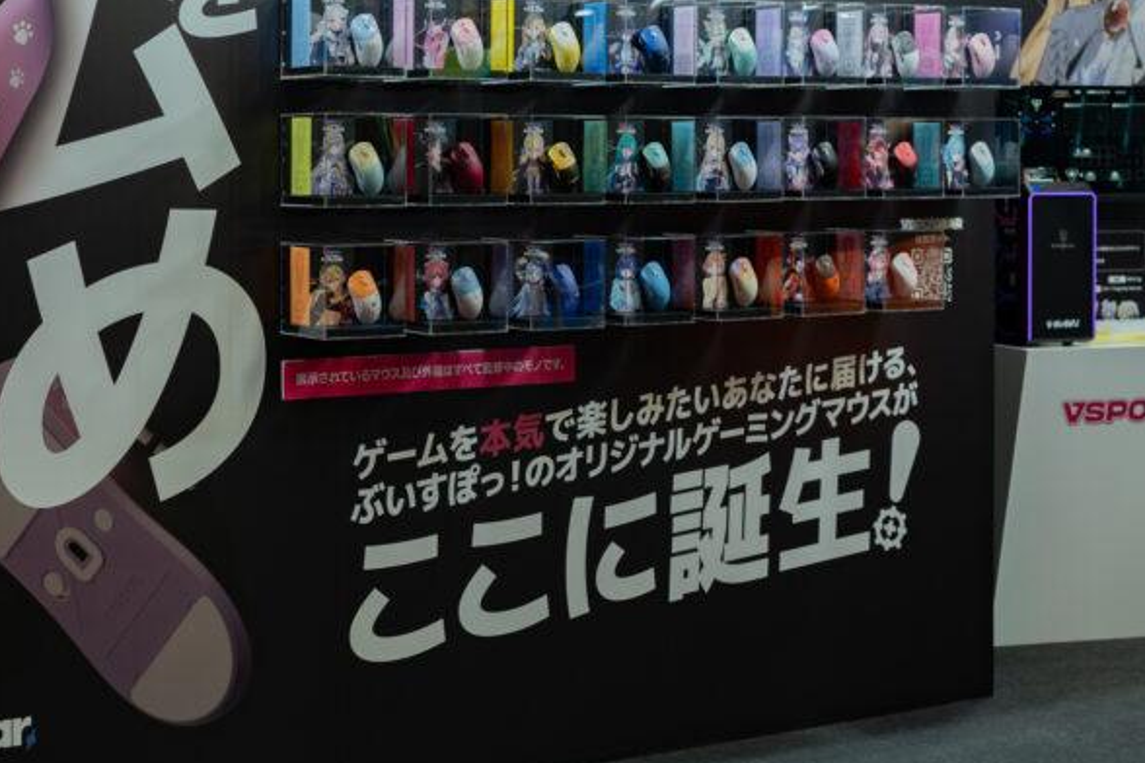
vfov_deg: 22.1
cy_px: 196
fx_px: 1940
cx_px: 241
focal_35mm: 61
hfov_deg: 32.1
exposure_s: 1/100
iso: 400
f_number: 4
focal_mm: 35
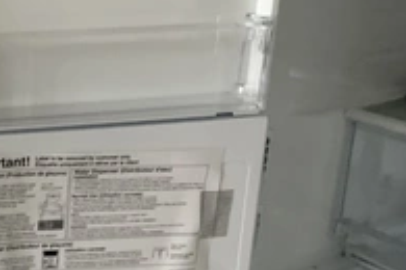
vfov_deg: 21.9
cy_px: 170
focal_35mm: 62
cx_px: 21
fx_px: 699
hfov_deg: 30.6
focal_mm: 3
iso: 200
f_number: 1.8
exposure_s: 1/60
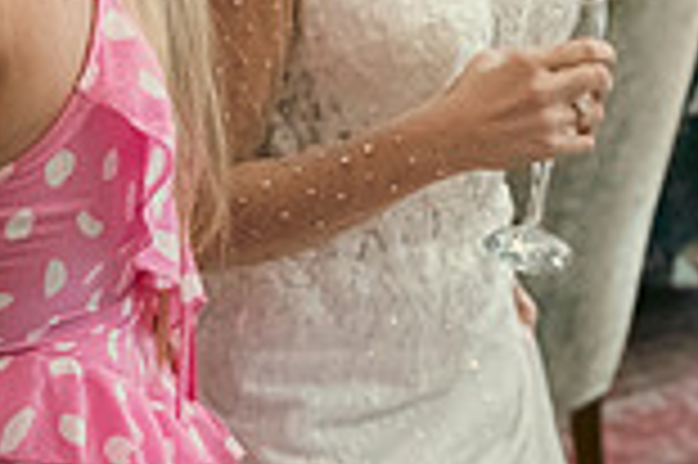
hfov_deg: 16.6
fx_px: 2324
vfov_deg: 11.3
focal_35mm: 120
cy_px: -29
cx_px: -50
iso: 1000
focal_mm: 32
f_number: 3.5
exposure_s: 1/160
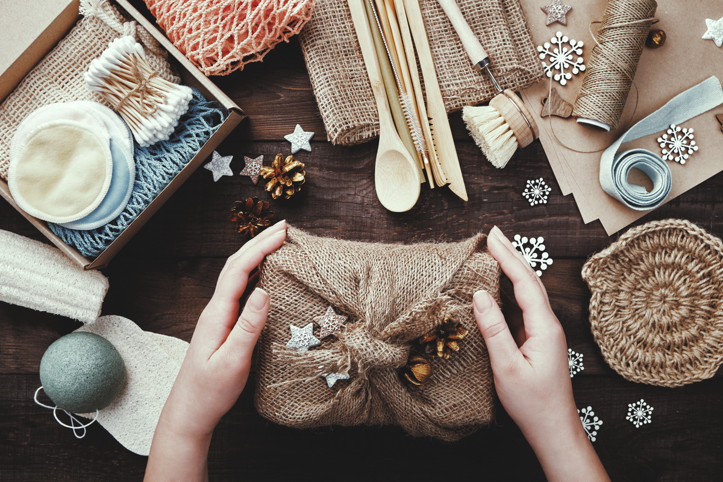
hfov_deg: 45.4
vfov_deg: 31.2
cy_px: 241
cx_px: 362
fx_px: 864
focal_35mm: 43
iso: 200
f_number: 8
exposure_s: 1/180
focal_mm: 28.9
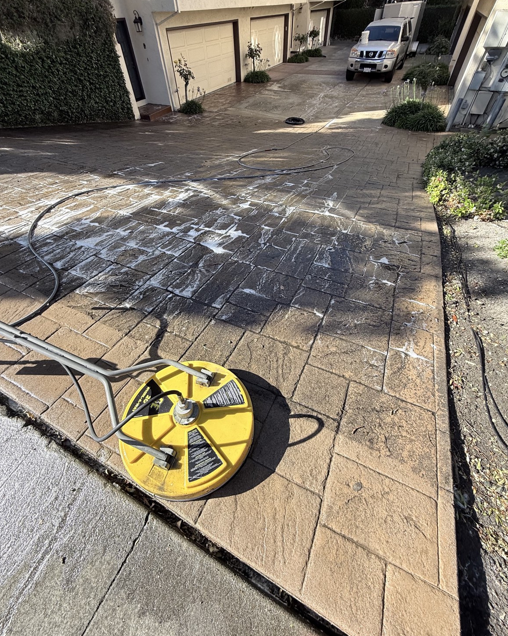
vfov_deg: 96.7
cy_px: 296
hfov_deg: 84.0
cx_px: 250
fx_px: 282
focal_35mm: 15
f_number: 2.2
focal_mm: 2.22
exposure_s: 1/602
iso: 64
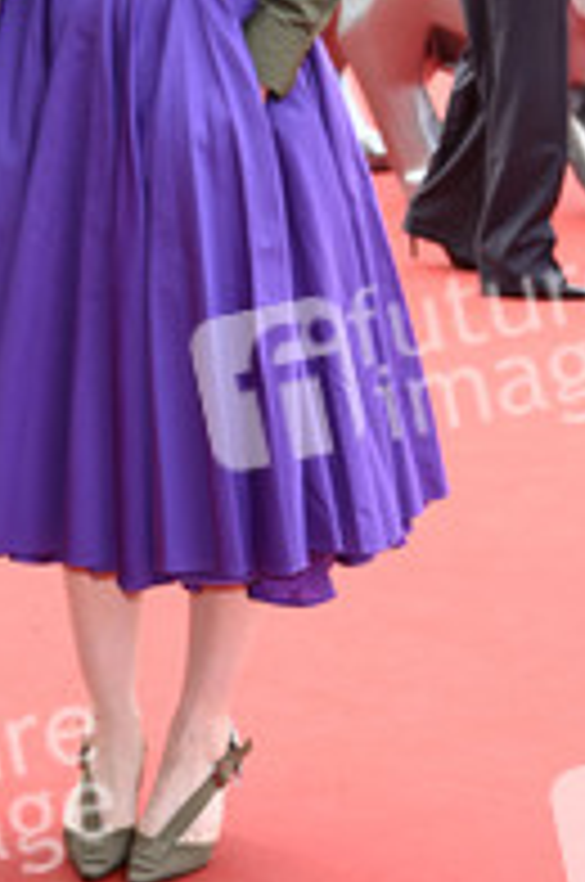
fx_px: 3400
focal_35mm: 139
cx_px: 14
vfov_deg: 14.7
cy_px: 140
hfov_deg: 9.8
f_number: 5.6
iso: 640
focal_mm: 68
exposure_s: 1/250
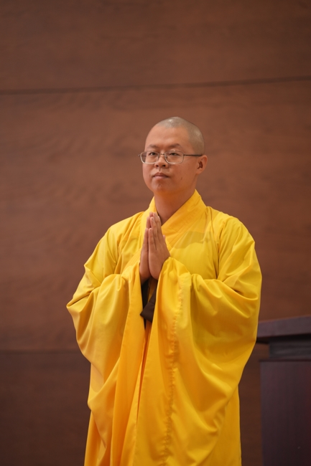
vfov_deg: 13.7
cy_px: 233
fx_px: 1945
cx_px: 156
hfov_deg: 9.1
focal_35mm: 150
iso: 800
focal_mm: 150
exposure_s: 1/80
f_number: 2.8
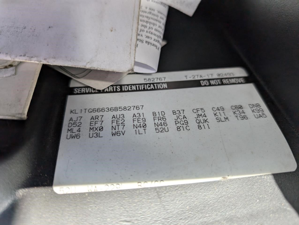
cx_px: 150
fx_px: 208
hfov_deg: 71.5
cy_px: 112
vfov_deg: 56.9
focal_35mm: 24
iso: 26
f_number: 1.68
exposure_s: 1/226
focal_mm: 6.9
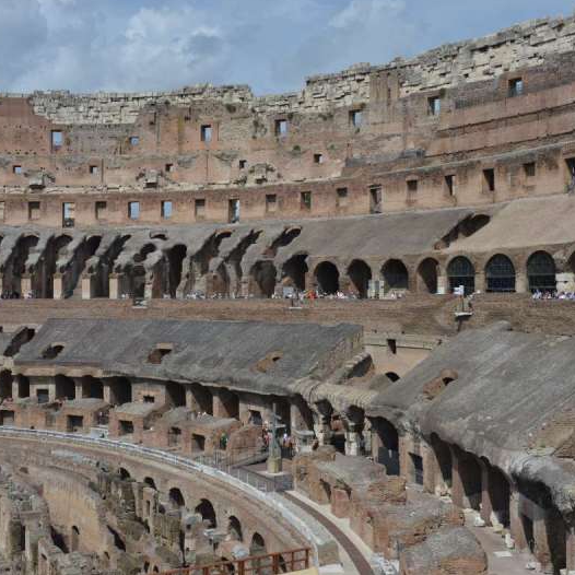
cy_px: 284
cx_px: 301
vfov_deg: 38.3
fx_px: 827
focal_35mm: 44
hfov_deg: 38.3
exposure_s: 1/125
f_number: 10
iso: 125
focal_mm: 34
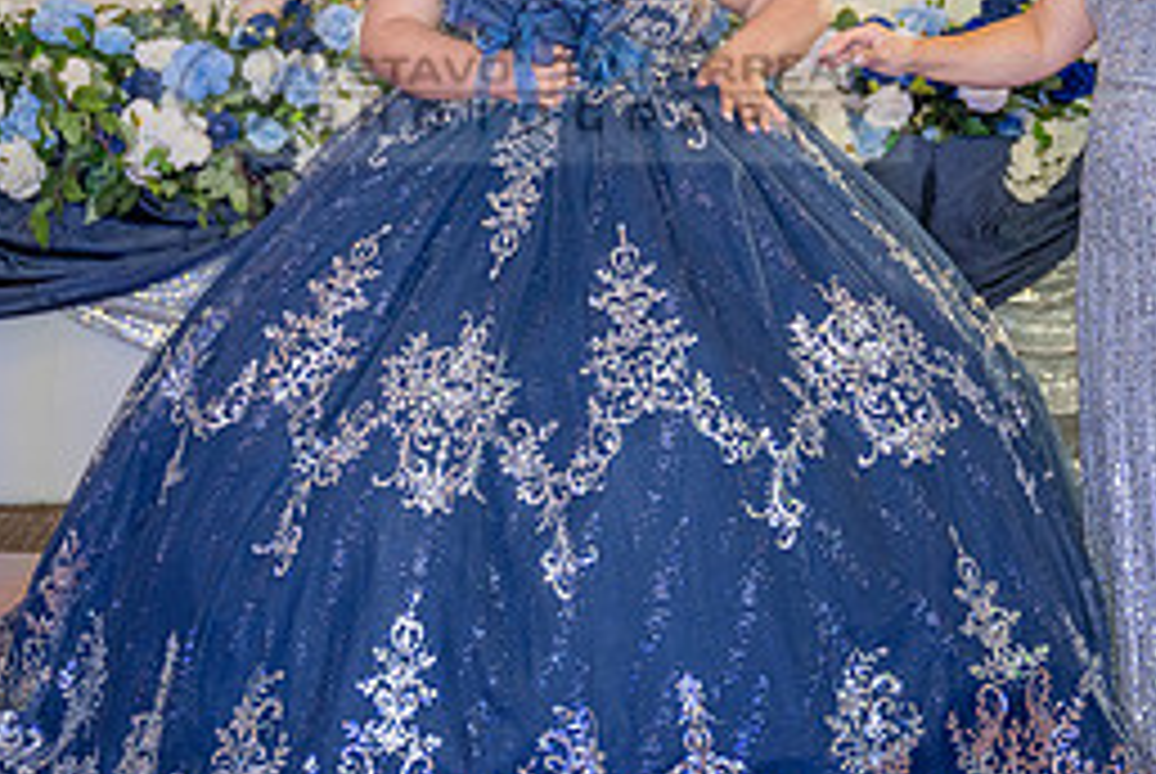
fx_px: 3408
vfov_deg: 12.8
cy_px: 56
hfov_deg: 19.3
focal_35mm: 106
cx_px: 531
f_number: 2.8
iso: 1000
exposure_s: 1/200
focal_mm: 47
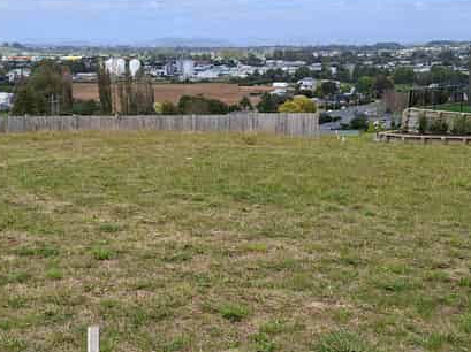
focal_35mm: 37
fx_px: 503
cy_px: 174
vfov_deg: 38.6
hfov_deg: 49.5
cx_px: 166
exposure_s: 1/1399
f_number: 1.8
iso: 50
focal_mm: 5.54
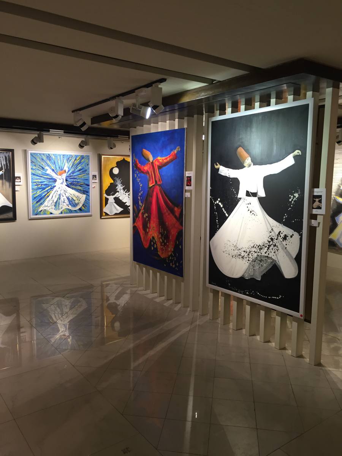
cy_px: 228
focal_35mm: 29
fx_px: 382
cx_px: 171
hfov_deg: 48.2
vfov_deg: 61.7
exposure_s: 1/33
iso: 100
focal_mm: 4.15
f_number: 2.2
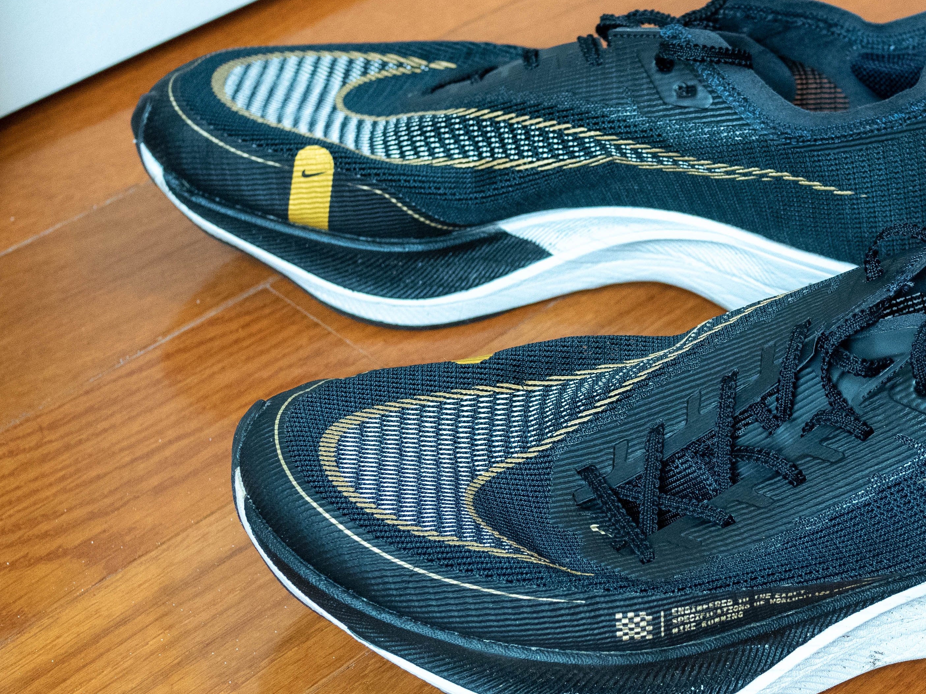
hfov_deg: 23.5
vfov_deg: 18.0
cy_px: 407
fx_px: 2193
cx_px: 722
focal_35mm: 82
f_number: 4
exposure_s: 1/50
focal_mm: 25
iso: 1600
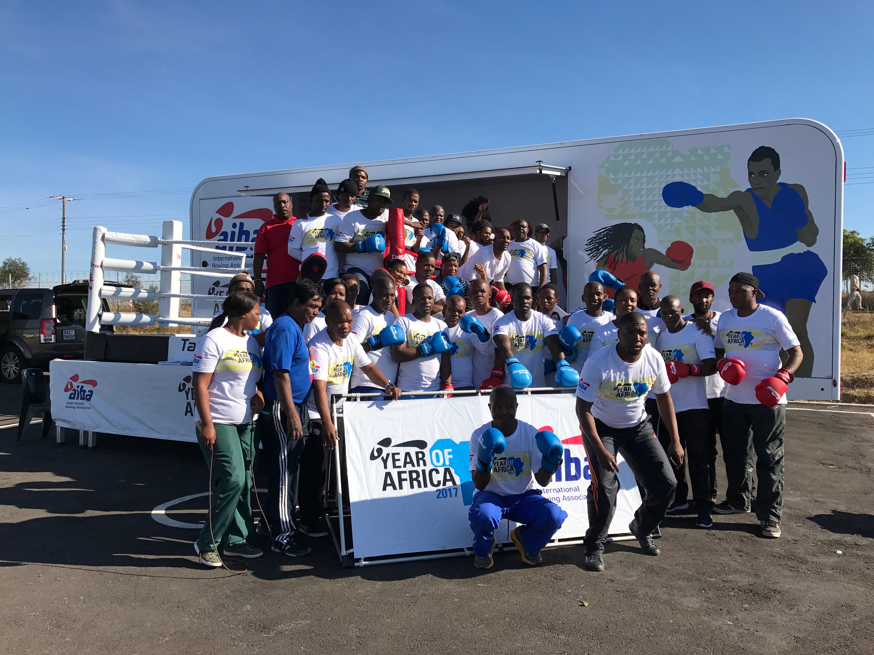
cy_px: 328
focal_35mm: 28
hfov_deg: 63.4
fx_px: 707
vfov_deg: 49.7
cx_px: 437
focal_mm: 3.99
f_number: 1.8
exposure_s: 1/2591
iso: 20
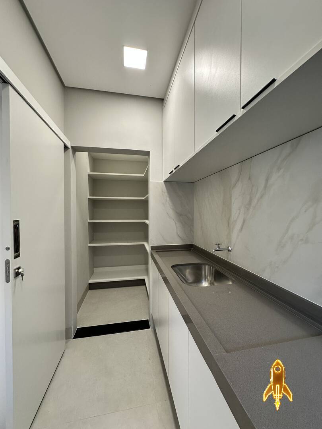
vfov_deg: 102.1
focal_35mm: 14
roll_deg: -0.9
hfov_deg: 85.7
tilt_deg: +0.6
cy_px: 214
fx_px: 174
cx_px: 161
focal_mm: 2.22
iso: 160
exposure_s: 1/120
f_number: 2.2
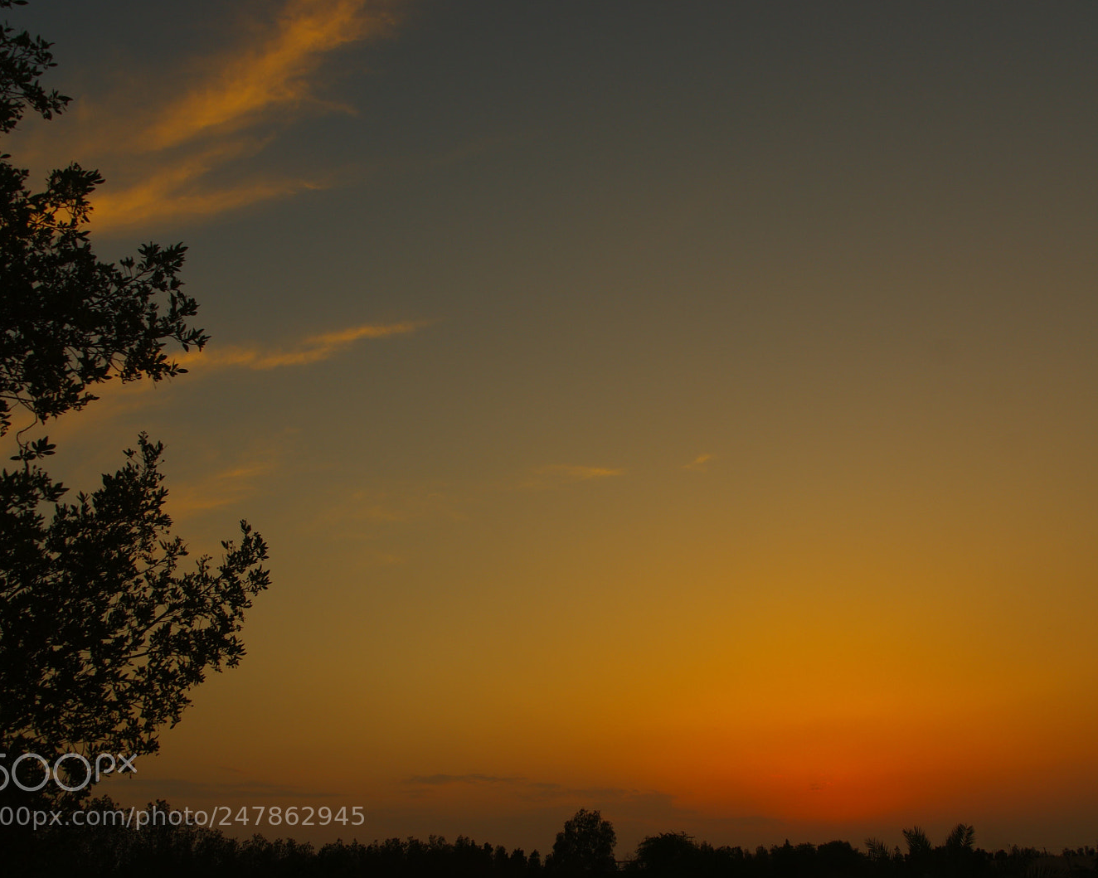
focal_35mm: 34
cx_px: 595
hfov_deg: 52.8
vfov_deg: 43.4
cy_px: 440
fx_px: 1105
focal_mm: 20
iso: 100
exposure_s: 1/160
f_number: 7.1
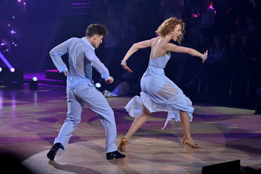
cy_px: 87
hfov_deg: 23.7
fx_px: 623
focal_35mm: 86
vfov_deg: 15.9
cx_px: 130
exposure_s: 1/640
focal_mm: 86
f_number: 4
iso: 1250
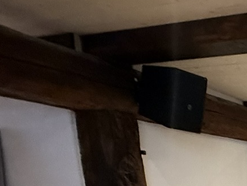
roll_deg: +0.6
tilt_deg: -9.4
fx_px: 471
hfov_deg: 21.1
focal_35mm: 66
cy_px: 293
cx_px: 431
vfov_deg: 19.0
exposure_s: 1/50
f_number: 2.2
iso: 640
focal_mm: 2.22
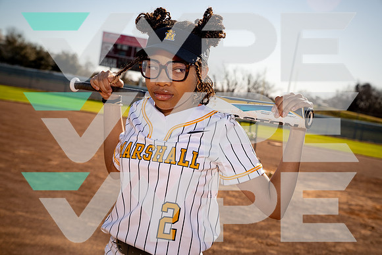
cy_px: 128
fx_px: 658
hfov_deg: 32.4
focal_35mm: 62
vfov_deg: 21.9
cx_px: 191
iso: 100
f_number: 7.1
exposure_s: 1/250
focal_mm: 62
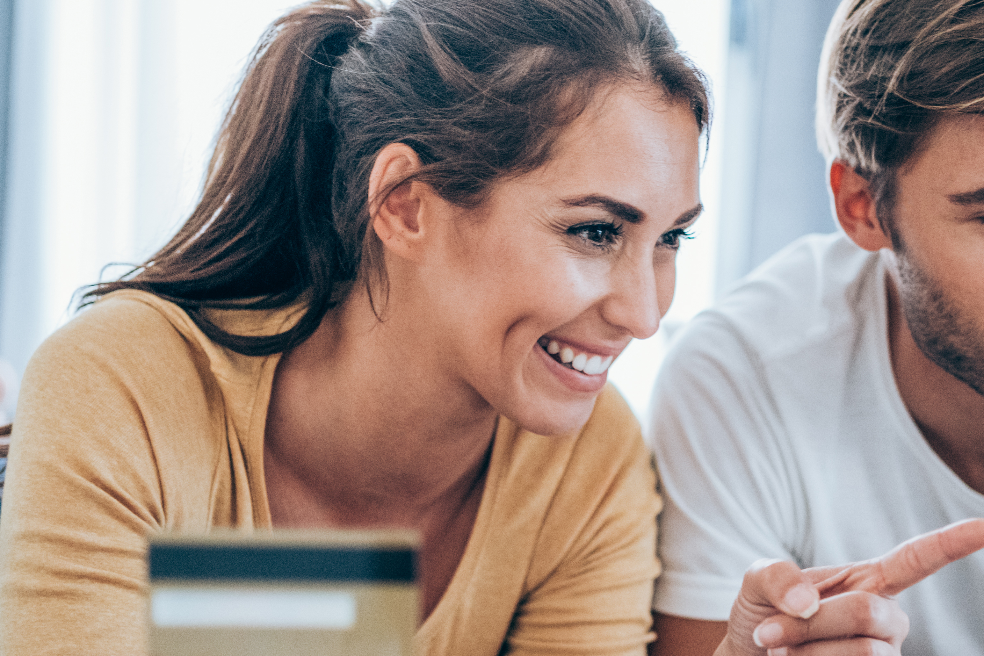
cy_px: 442
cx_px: 683
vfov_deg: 19.9
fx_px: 1859
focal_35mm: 68
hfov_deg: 29.4
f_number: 2
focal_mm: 35
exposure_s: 1/250
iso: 3200
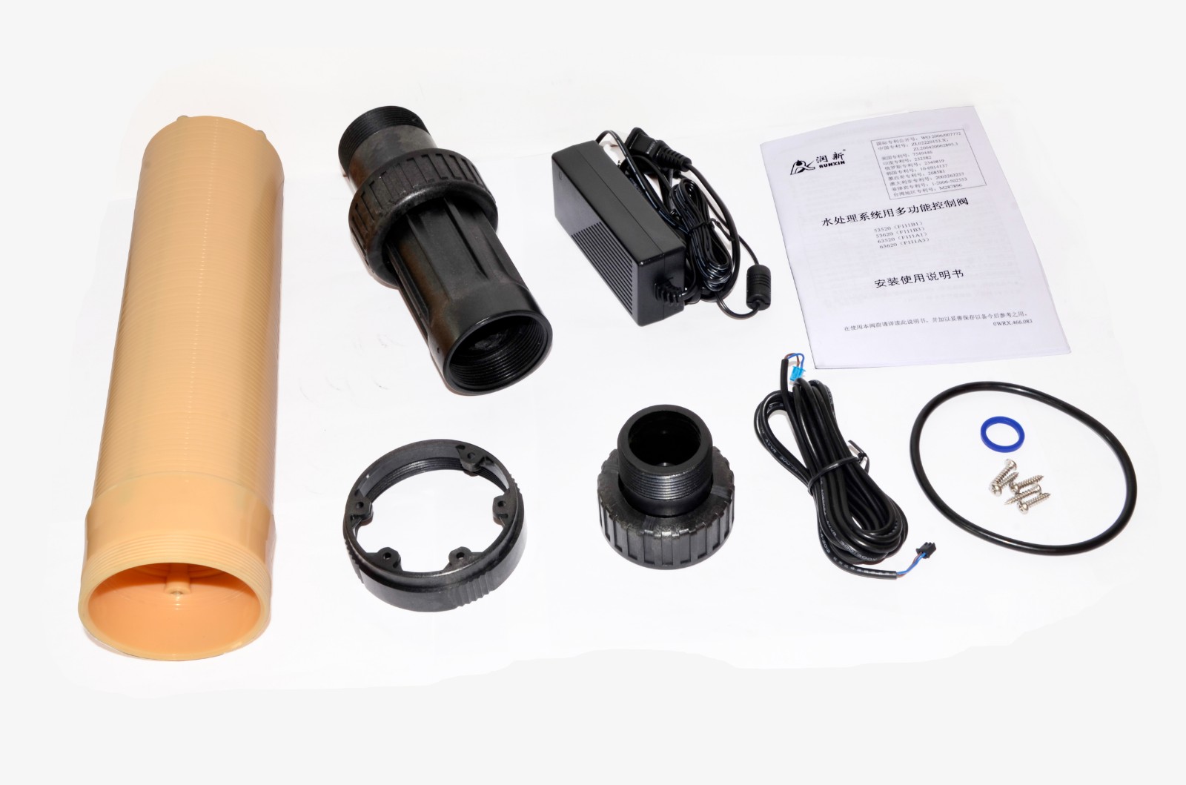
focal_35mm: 39
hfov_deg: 49.7
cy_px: 392
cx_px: 593
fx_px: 1282
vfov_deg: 34.0
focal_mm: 26
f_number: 18
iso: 100
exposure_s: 1/13
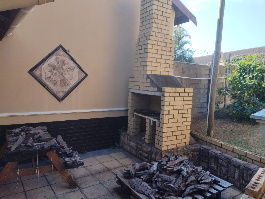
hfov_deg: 67.3
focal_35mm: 26
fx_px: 199
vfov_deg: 53.1
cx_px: 132
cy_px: 100
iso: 100
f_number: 1.8
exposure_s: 1/542
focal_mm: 4.25
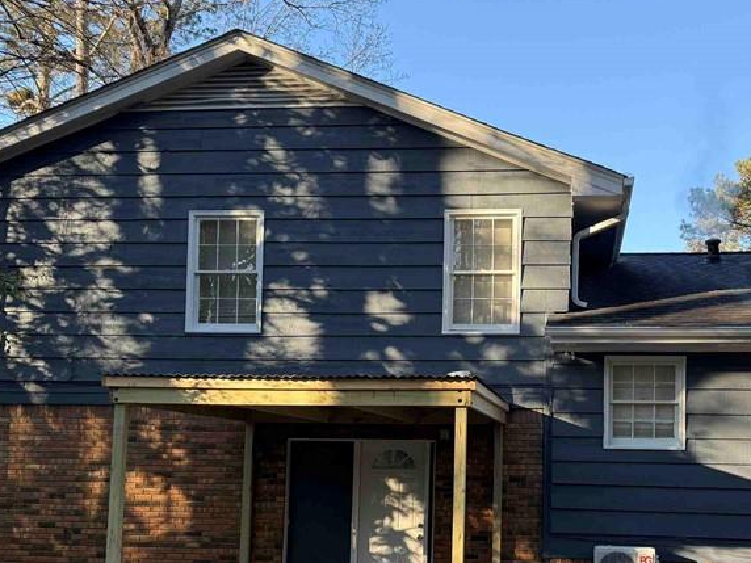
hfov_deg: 43.4
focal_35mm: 43
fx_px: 933
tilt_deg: +5.7
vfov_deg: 32.9
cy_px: 423
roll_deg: -0.9
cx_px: 487
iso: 100
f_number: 1.78
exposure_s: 1/438
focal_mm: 6.76
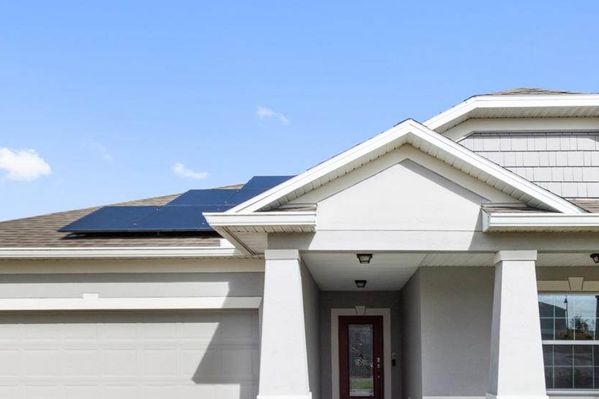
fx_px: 482
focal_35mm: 29
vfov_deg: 42.7
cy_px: 324
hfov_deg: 63.6
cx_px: 328
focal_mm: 10
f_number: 10
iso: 320
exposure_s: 1/160
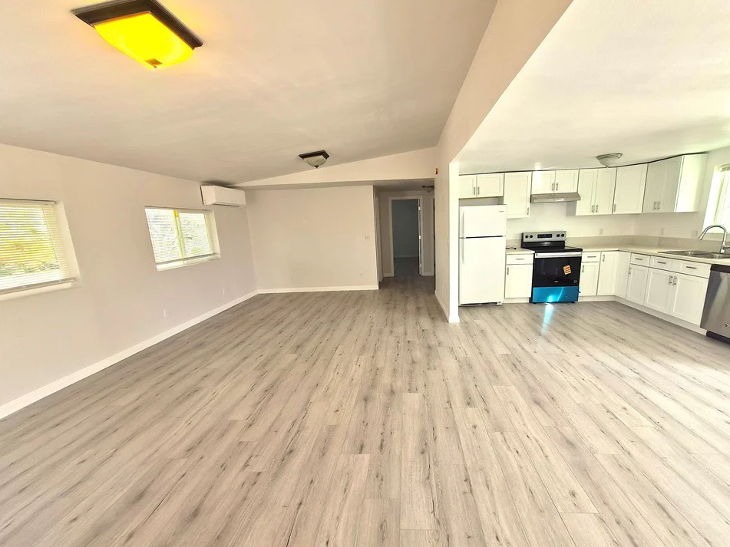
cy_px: 289
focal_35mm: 14
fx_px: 295
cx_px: 391
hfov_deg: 101.9
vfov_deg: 85.6
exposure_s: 1/60
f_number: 2.2
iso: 32
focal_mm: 1.7
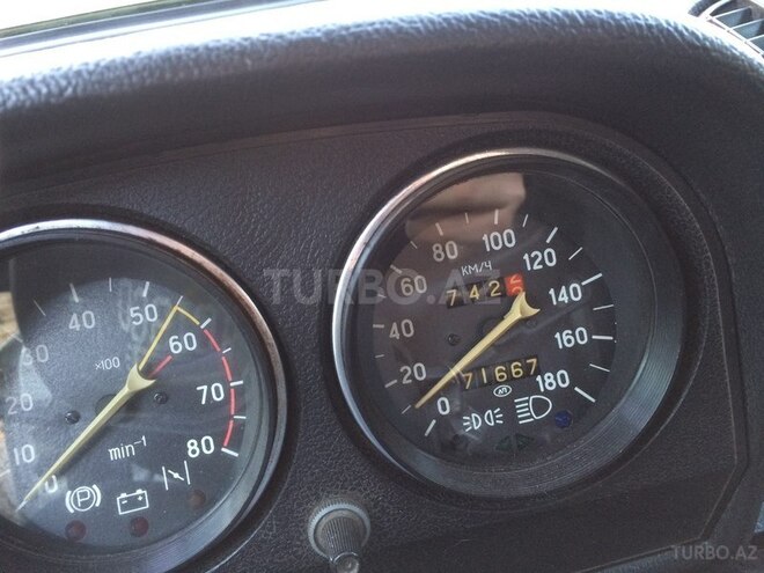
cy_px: 286
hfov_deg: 61.7
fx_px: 640
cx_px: 382
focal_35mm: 29
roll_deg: +8.7
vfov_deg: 48.2
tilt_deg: -23.7
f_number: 2.2
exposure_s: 1/33
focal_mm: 4.15
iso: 160
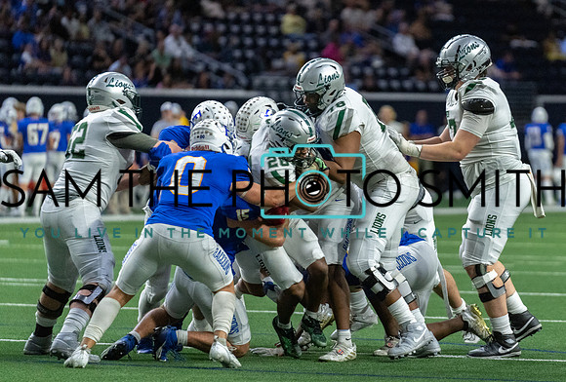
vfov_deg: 5.0
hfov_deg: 7.5
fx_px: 4339
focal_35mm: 275
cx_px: 355
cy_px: 172
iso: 4000
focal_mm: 200
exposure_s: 1/1250
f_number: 2.8
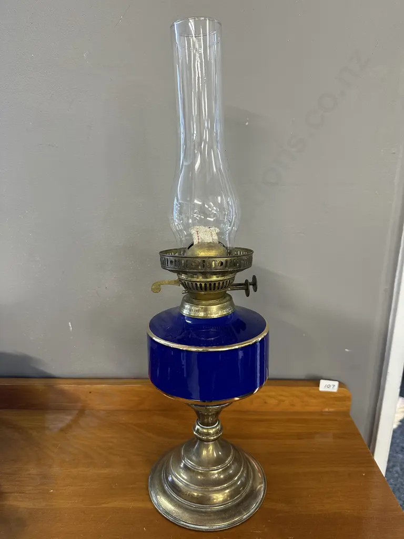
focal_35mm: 24
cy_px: 270
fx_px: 373
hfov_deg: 56.8
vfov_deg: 71.6
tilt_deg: -15.2
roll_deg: -1.0
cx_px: 202
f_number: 1.78
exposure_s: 1/50
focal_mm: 6.86
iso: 250
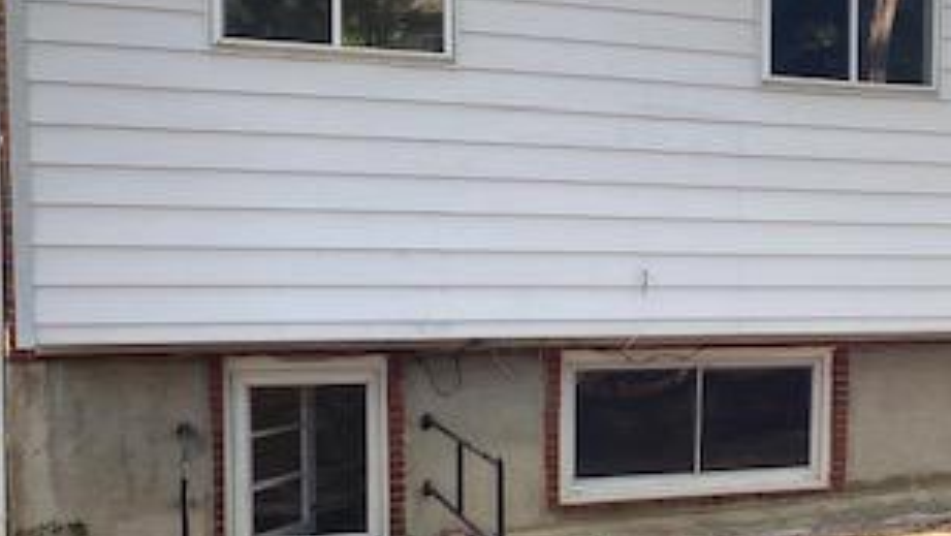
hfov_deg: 33.0
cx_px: 911
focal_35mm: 59
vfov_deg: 20.3
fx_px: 1488
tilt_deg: -4.6
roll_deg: -0.8
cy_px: 359
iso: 32
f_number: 1.8
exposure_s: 1/122
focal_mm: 4.25
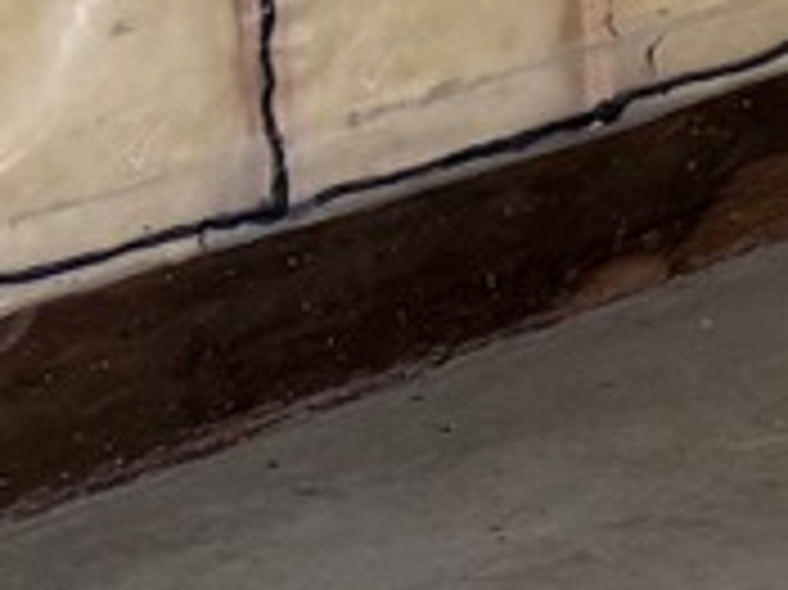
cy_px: -685
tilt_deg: -3.5
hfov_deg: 8.5
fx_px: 4004
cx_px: 2702
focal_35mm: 176
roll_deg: -2.2
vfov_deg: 8.0
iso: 100
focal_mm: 6.76
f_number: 1.78
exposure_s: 1/238
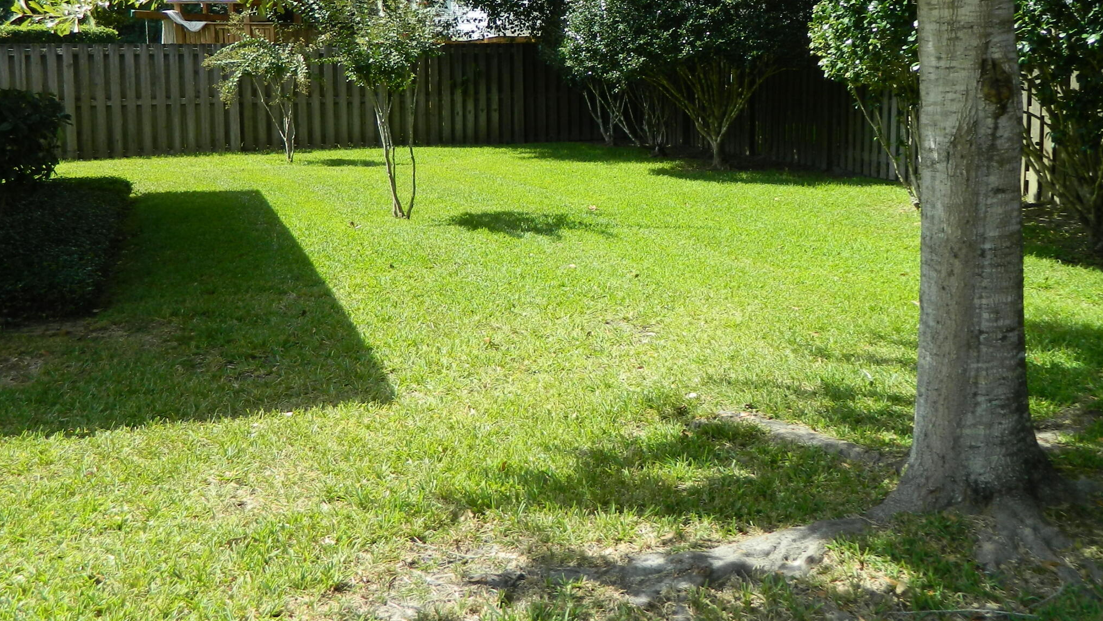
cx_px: 677
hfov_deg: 50.1
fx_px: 1170
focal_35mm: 40
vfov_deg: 29.5
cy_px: 201
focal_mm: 4.5
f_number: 3.1
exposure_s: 1/400
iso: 80
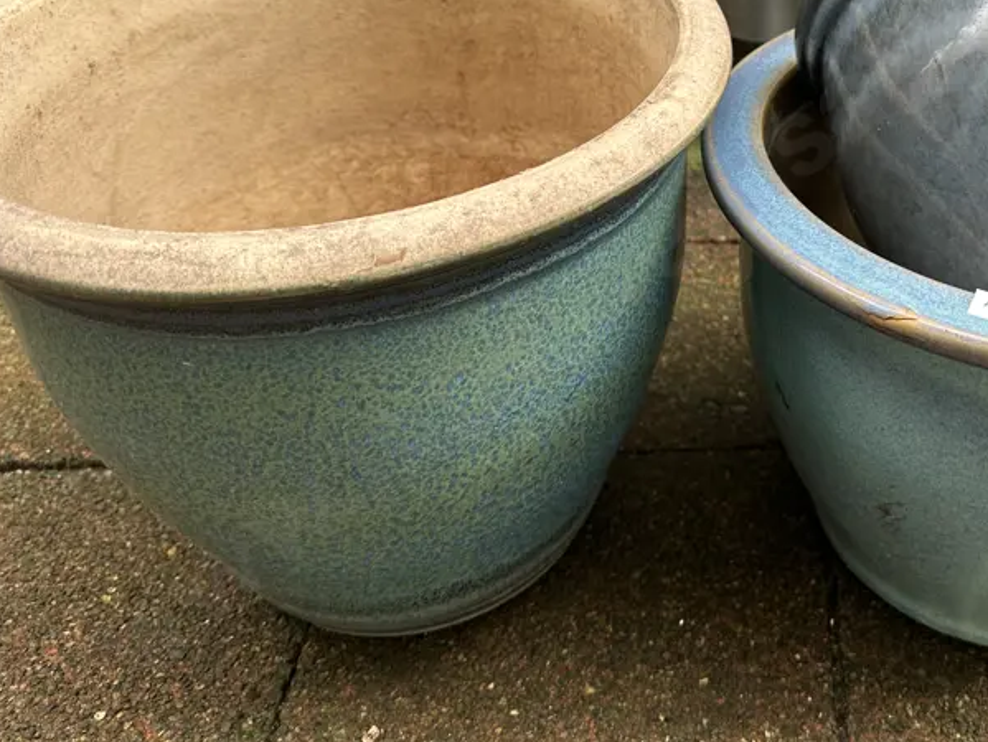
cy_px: 157
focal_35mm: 41
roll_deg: -1.6
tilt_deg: -31.0
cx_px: 783
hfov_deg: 43.7
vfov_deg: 34.2
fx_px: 1171
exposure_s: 1/154
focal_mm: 6.86
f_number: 1.78
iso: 64
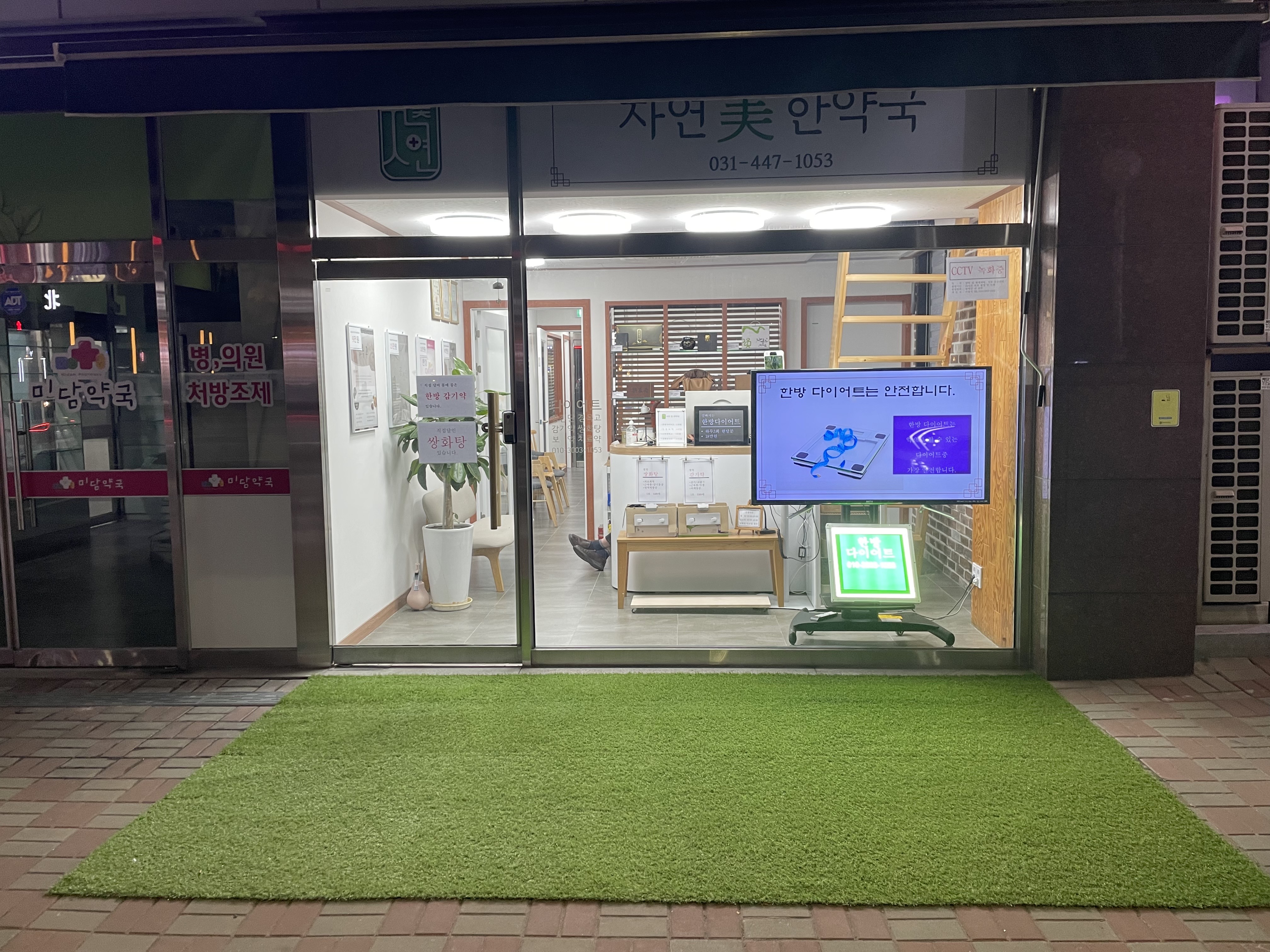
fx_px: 954
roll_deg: +0.7
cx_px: 635
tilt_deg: -3.4
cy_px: 476
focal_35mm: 26
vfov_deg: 53.1
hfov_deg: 67.3
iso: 100
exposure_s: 1/60
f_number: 1.6
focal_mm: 4.2
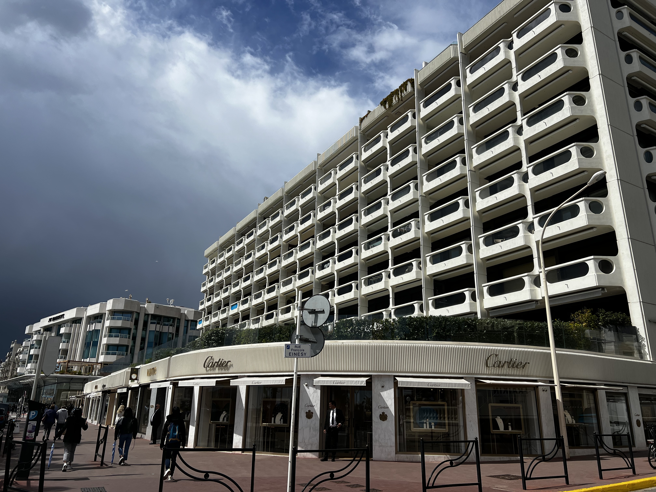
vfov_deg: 53.1
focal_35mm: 26
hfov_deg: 67.3
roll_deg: -1.3
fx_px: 493
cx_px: 328
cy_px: 246
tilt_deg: +18.2
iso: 50
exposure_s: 1/8696
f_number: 1.5
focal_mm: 5.7
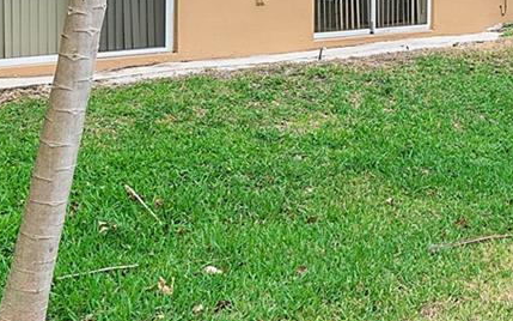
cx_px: 384
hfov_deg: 34.9
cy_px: -57
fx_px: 797
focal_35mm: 57
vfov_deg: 21.3
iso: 200
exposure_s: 1/100
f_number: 8
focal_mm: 10
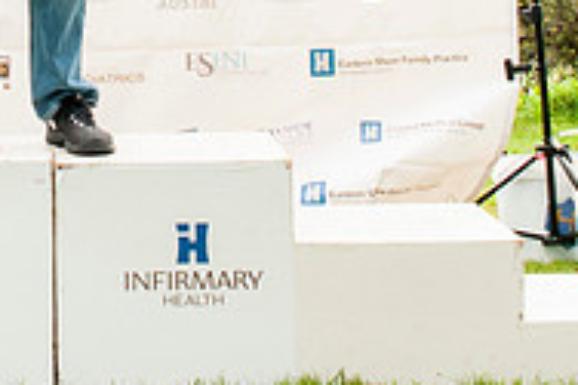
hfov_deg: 18.0
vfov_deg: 11.8
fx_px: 1781
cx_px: 0
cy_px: -174
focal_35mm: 111
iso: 800
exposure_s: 1/160
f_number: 5.6
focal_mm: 24
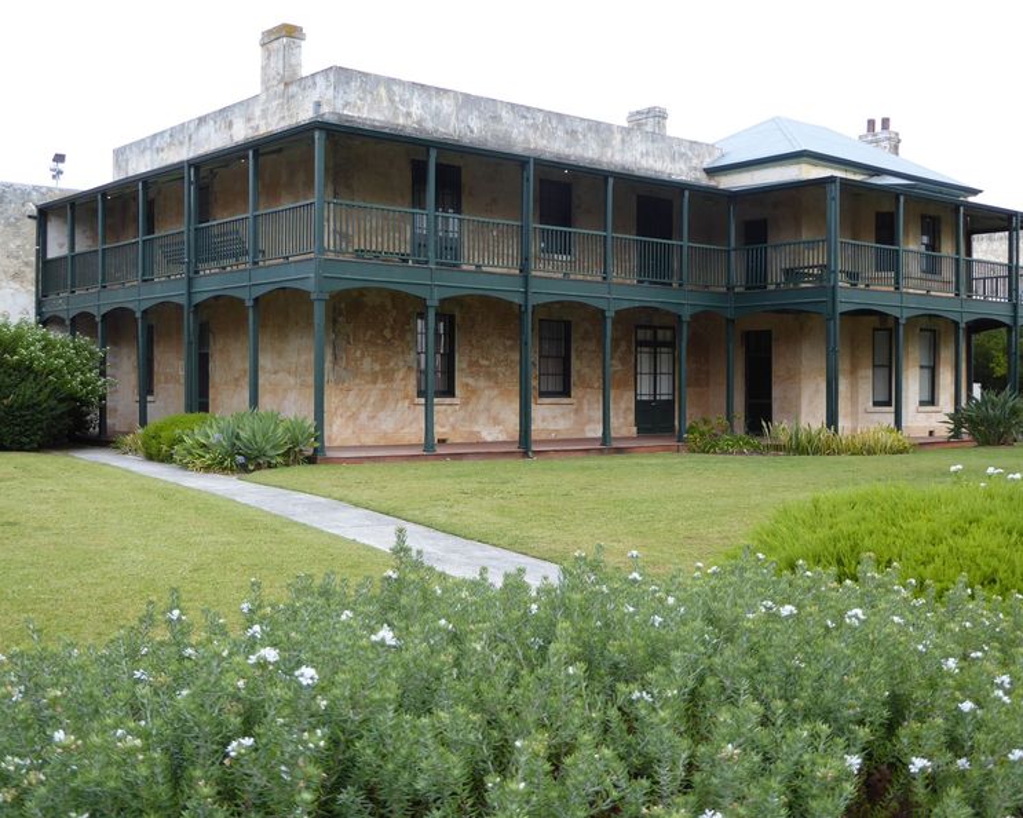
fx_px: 1241
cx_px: 518
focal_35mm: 41
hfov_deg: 44.8
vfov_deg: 36.5
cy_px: 406
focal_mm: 6.7
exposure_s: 1/60
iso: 100
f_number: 3.7
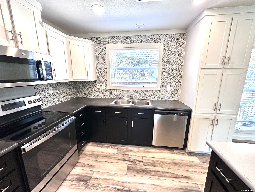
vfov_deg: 85.7
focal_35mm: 14
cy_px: 96
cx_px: 128
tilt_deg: -10.7
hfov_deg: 102.1
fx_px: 103
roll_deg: -0.1
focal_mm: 2.22
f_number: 2.2
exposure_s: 1/120
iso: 200
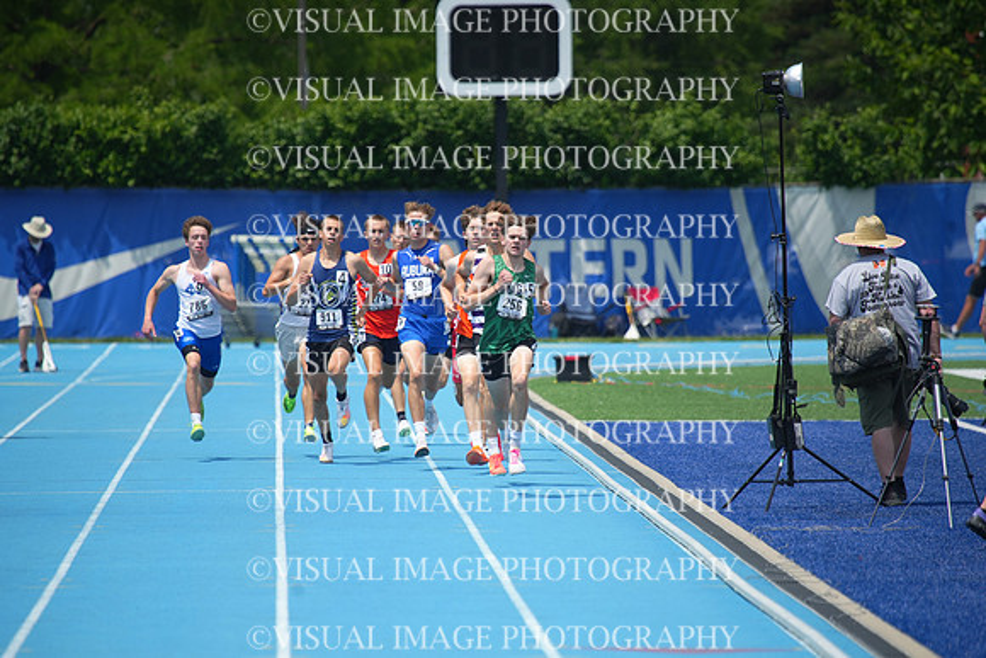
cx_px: 493
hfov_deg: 5.2
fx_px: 10958
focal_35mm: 400
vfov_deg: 3.4
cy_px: 329
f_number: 5.6
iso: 400
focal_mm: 400
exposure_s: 1/2000
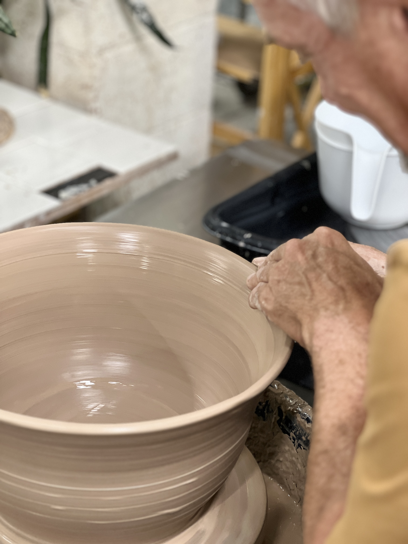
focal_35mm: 77
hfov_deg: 19.1
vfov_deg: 25.3
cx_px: 204
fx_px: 1210
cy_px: 272
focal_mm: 9
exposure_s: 1/40
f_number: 2.8
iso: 250
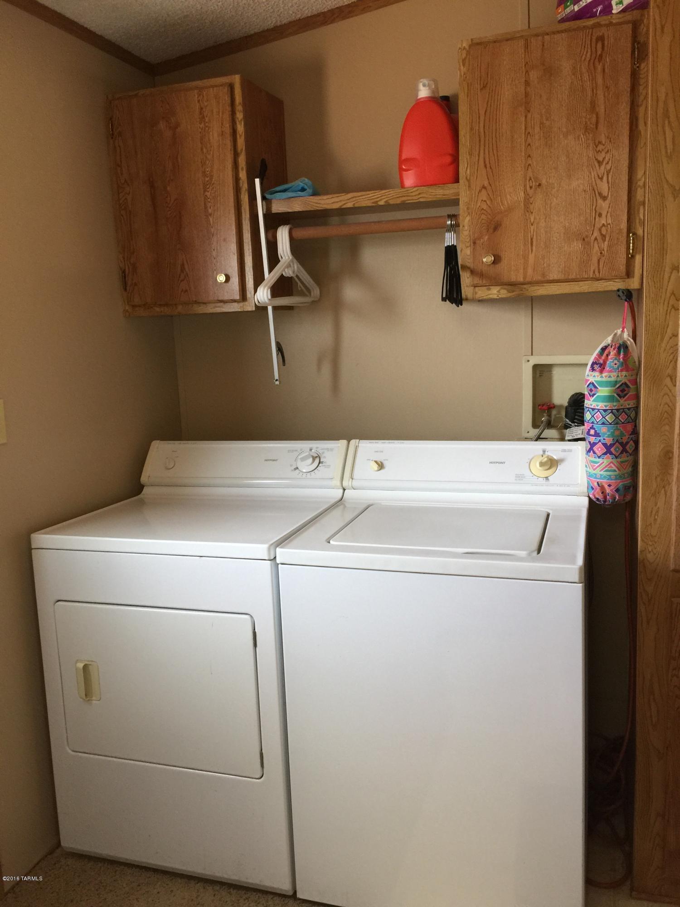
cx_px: 340
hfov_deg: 48.2
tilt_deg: -9.7
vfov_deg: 61.7
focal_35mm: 29
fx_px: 760
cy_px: 454
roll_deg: +1.6
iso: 64
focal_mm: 4.15
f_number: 2.2
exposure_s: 1/15
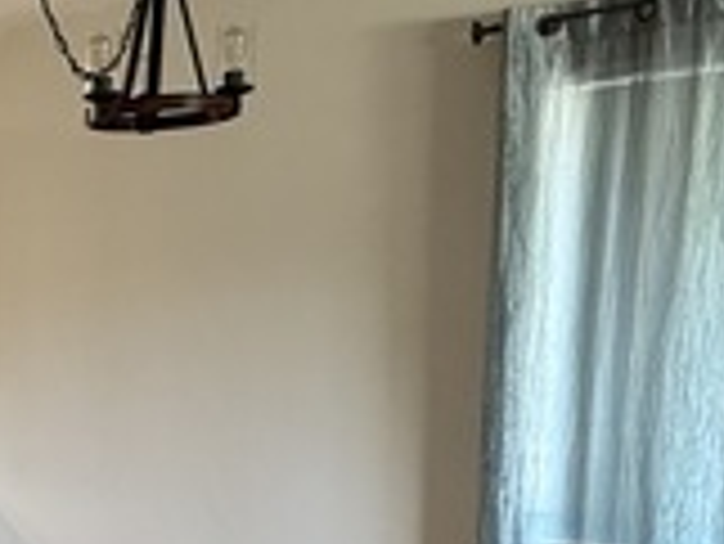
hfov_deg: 28.9
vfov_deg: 24.1
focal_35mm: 58
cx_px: -137
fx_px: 1214
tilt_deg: -11.1
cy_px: 544
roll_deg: +2.2
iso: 200
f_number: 2.2
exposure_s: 1/60
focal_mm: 2.22
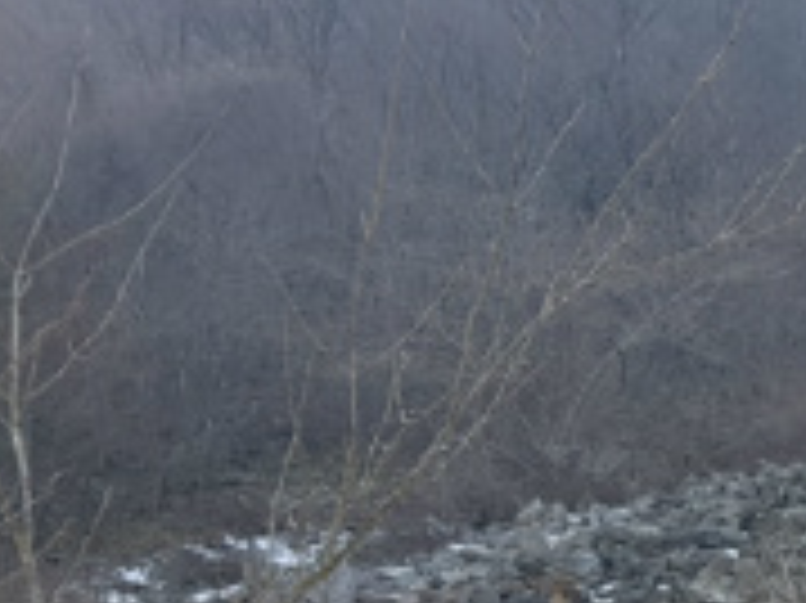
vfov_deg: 13.3
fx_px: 2466
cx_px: 1355
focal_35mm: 106
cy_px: 842
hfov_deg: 16.2
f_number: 1.7
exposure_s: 1/309
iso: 40
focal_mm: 4.2
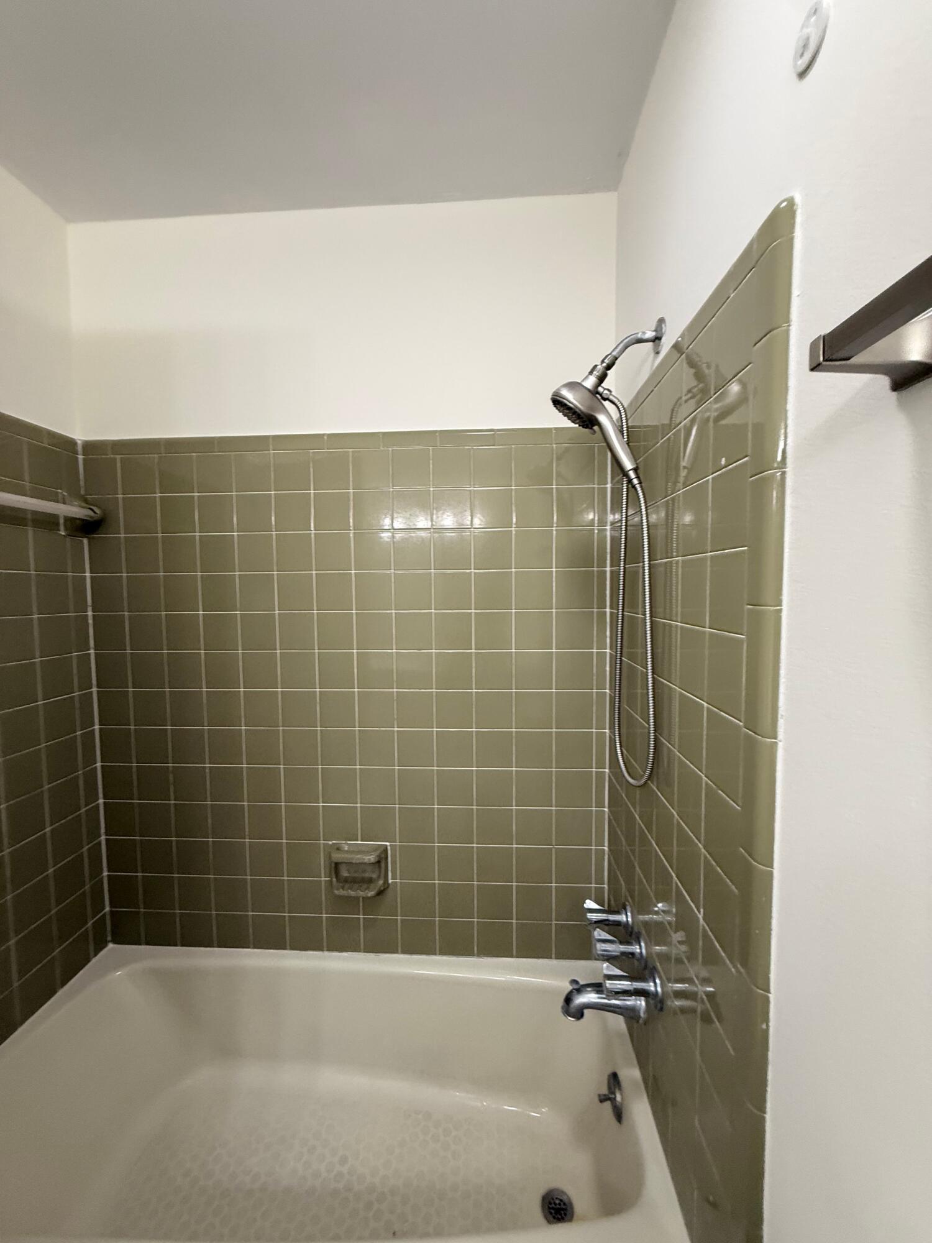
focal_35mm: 14
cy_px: 622
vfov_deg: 102.1
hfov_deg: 85.7
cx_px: 466
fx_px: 503
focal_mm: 2.22
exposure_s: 1/60
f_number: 2.2
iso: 200
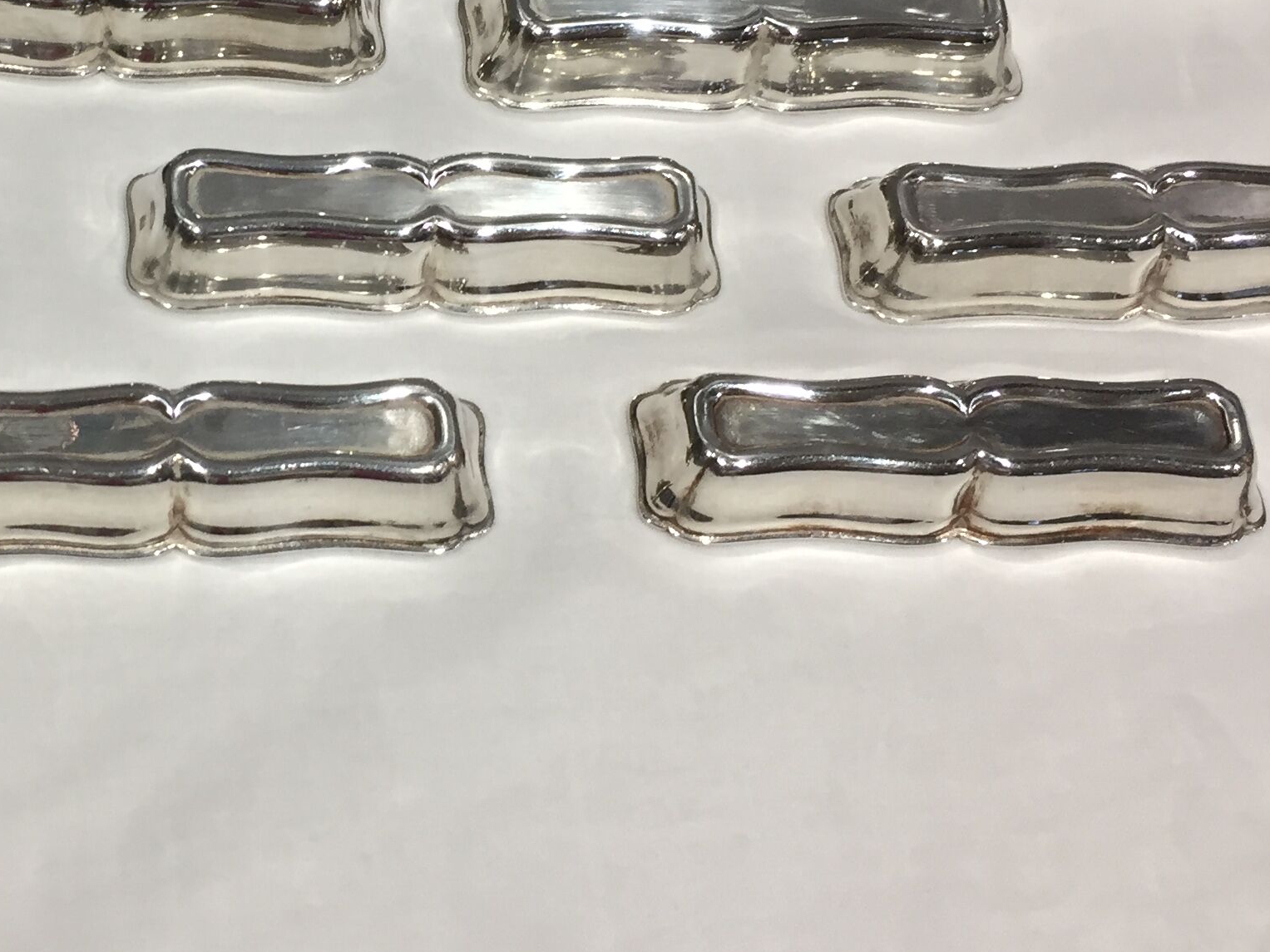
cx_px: 269
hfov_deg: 30.5
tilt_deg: -58.7
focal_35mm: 62
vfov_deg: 23.5
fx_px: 2274
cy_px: 278
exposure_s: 1/33
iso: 32
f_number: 2.2
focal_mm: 4.15
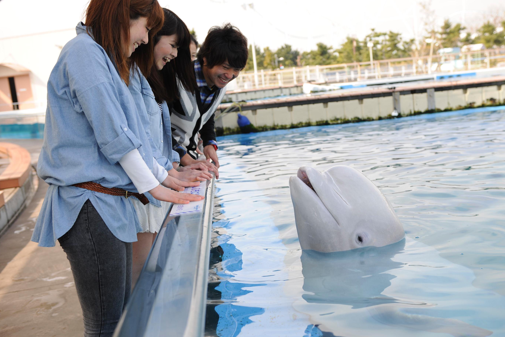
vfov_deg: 29.9
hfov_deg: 43.5
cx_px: 288
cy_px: 180
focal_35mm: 45
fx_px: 631
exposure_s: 1/400
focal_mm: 34
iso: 100
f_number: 3.2
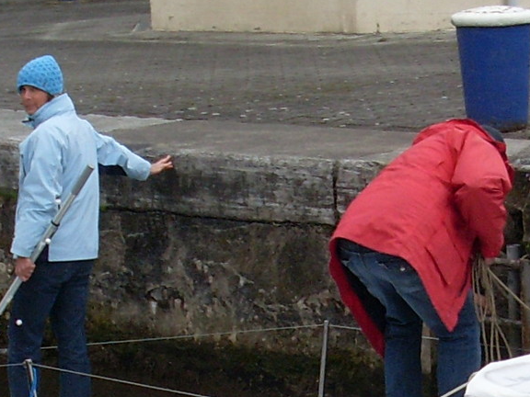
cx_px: 536
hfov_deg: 11.8
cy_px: 562
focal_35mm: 165
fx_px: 2526
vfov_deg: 8.8
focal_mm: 6.3
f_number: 7.7
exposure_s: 1/125
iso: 80
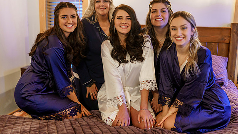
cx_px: 120
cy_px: 52
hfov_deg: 51.6
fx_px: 246
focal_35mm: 39
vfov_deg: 30.3
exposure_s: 1/250
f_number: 1.6
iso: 1600
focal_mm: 35
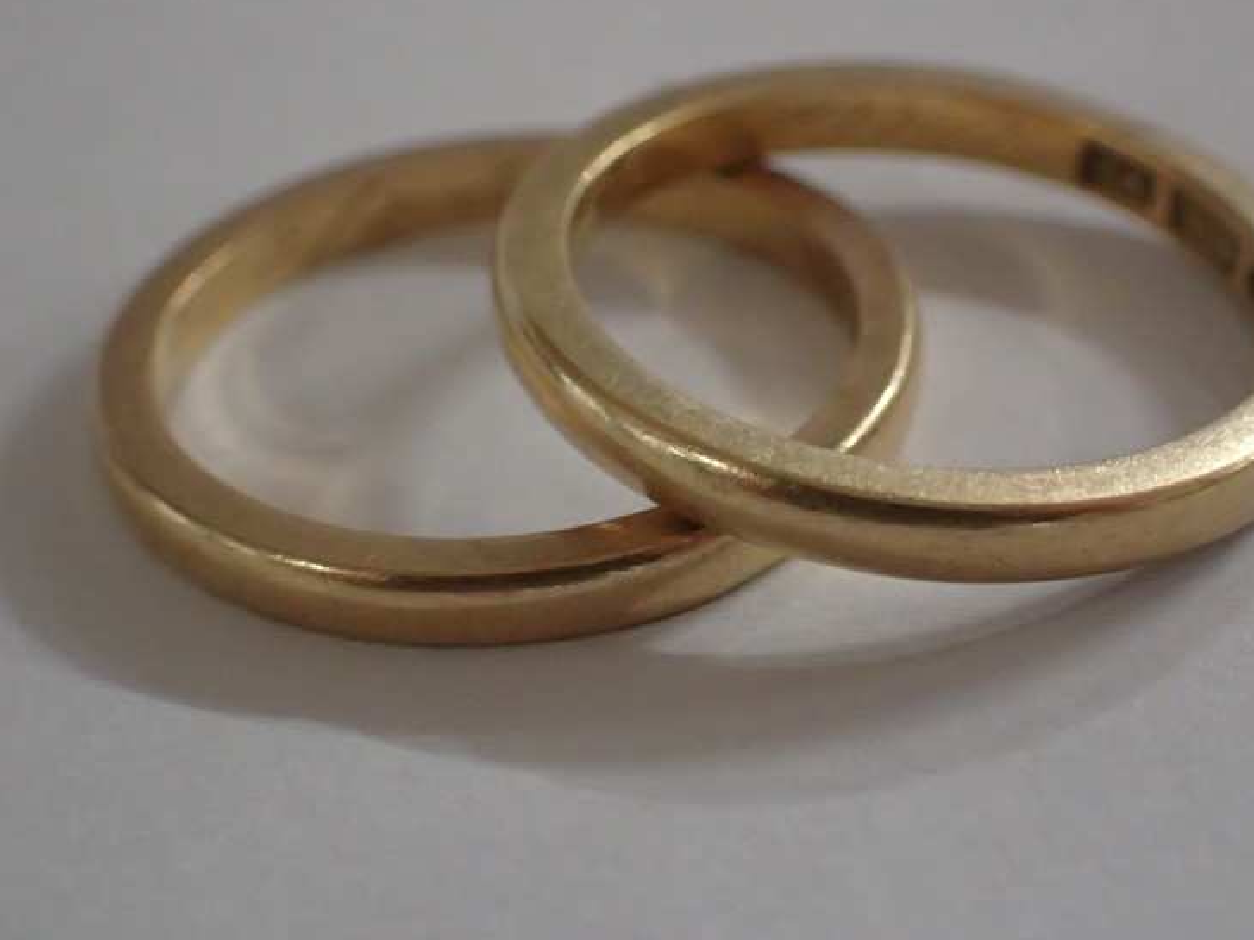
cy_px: 424
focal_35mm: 88
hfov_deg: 22.2
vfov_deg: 16.8
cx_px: 688
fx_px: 3187
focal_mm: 14.41
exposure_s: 1/40
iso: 1600
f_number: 4.4
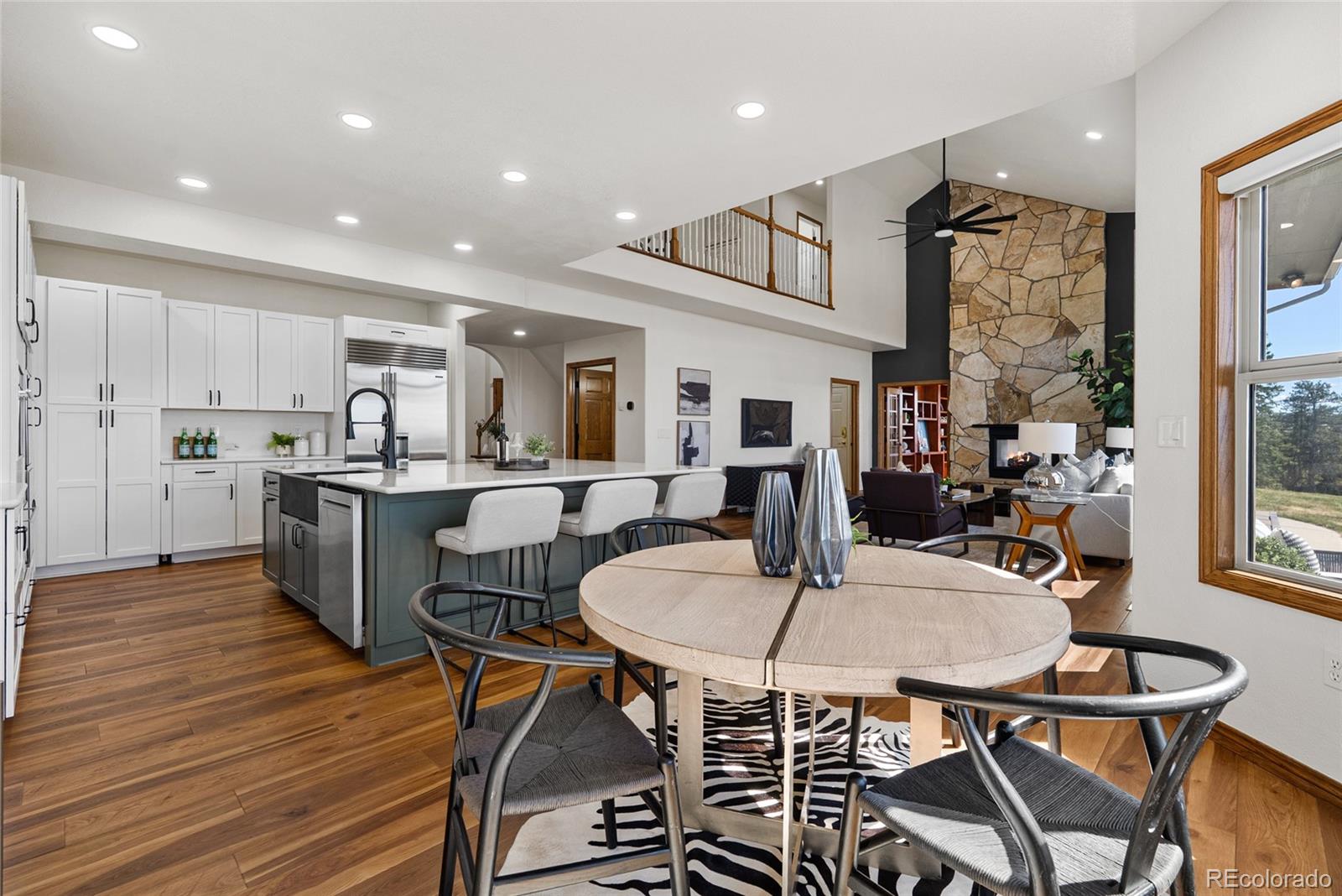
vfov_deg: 73.8
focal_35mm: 16
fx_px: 597
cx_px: 671
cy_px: 448
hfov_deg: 96.7
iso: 200
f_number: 8
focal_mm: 16
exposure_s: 1/6
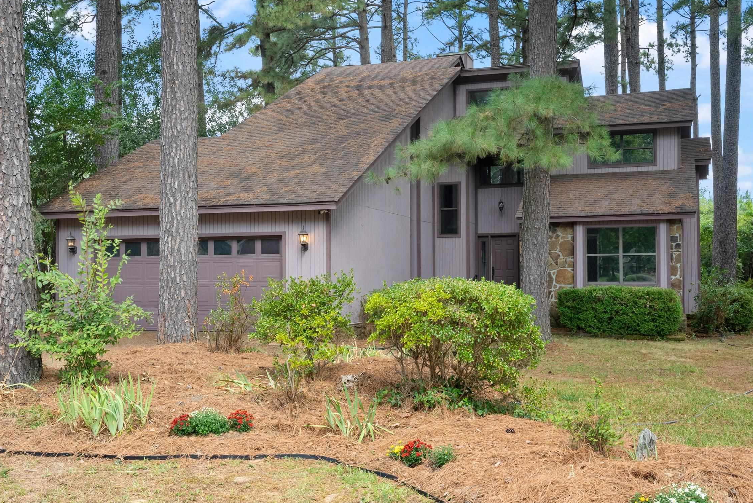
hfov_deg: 49.5
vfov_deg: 34.2
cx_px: 375
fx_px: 816
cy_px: 259
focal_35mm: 39
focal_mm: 35
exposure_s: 1/100
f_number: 9
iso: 640
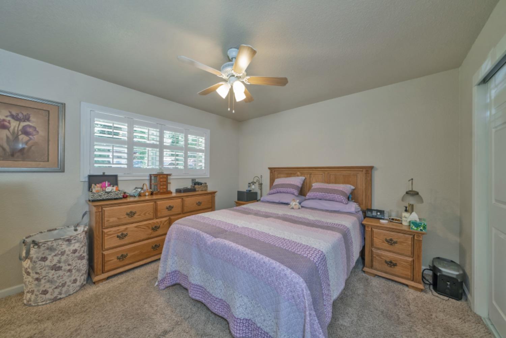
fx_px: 169
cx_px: 253
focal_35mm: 12
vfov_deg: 90.0
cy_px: 169
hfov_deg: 112.6
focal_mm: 12
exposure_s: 1/15
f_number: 6.3
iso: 320
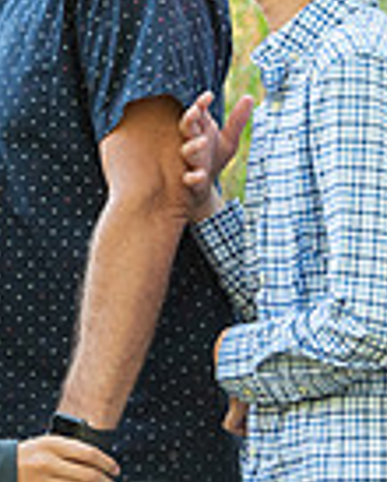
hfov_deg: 3.2
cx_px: 107
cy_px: -14
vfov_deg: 4.0
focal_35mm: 486
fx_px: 6943
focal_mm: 116
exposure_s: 1/250
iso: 1250
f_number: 6.3
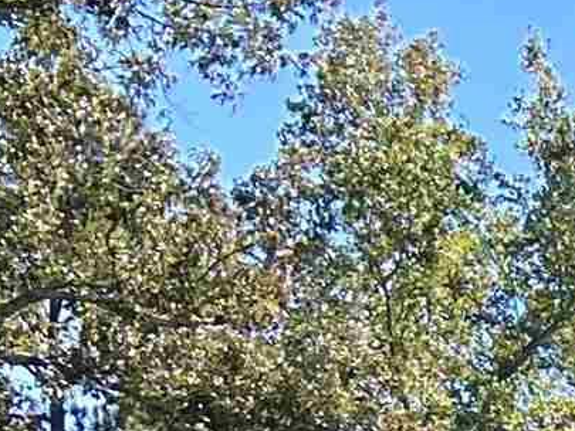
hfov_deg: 8.7
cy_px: 1524
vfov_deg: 6.5
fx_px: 3273
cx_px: 1573
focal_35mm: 197
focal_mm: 5.7
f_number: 1.5
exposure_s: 1/2123
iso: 50
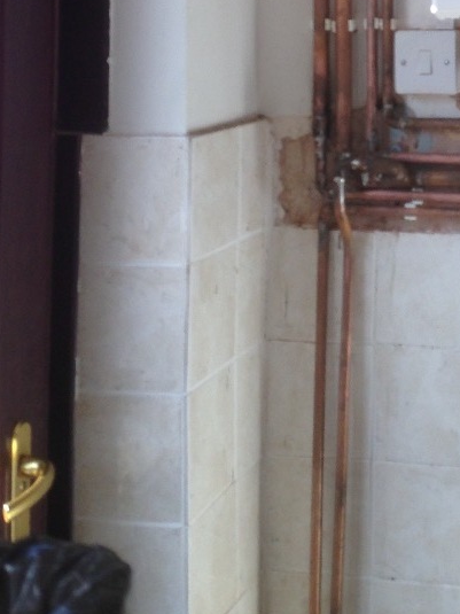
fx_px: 1312
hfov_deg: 19.2
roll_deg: -0.6
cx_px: 489
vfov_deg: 24.5
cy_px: -70
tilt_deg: +8.3
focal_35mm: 74
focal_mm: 4.12
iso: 50
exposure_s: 1/176
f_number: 2.4
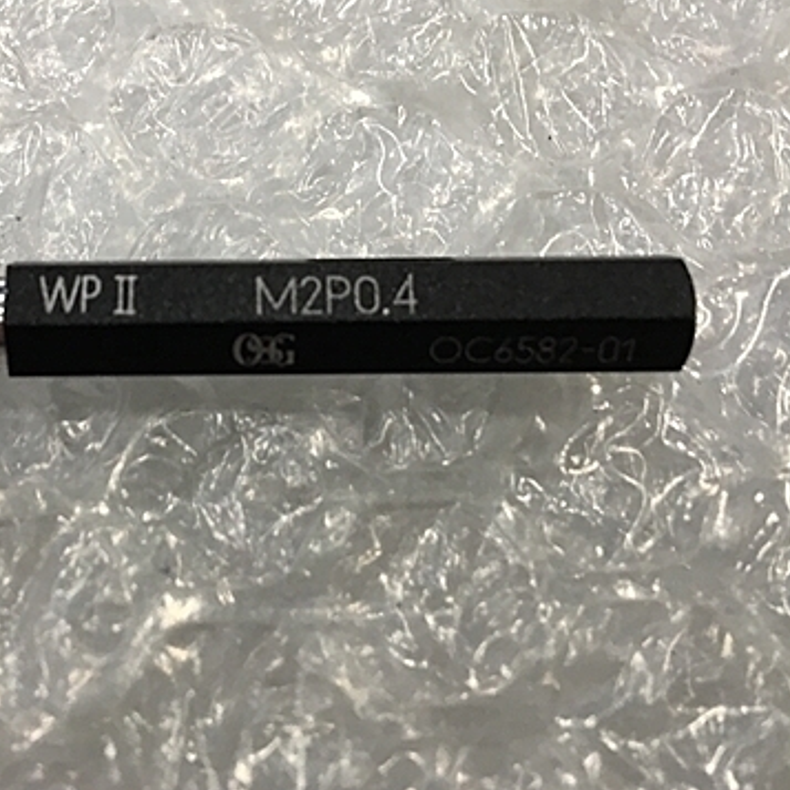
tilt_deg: -71.3
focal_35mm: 46
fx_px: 1188
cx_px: 221
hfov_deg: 36.1
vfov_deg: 36.6
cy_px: 305
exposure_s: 1/30
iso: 64
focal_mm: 4.15
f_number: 2.2
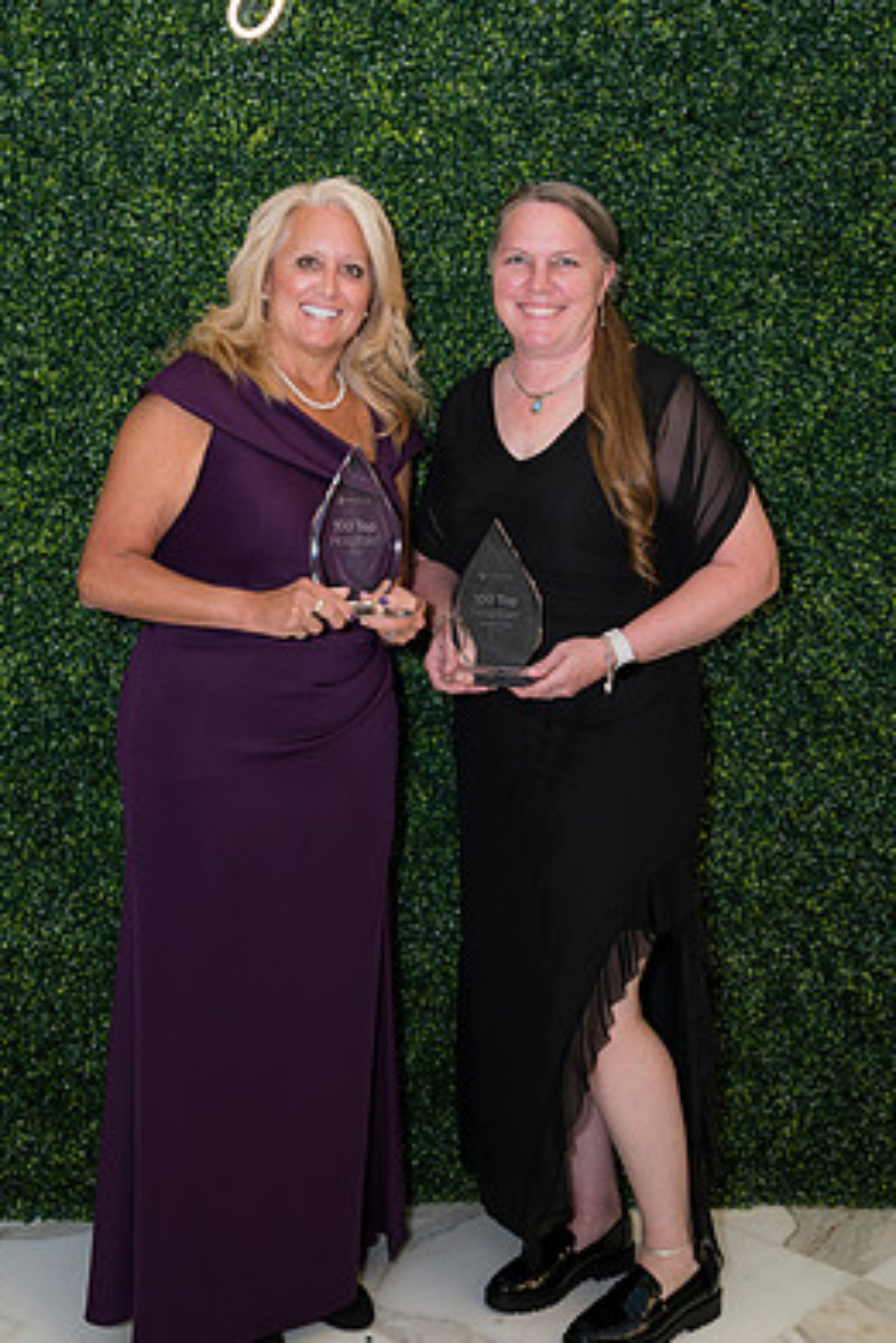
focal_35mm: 46
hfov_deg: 29.3
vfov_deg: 42.6
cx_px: 439
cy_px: 577
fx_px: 1716
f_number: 5
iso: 400
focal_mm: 40
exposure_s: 1/160
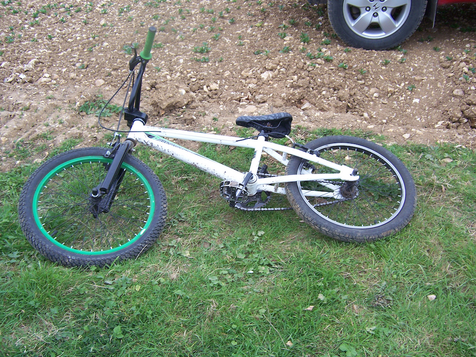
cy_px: 178
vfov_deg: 42.9
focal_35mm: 33
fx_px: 454
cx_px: 238
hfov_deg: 55.4
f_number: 3.4
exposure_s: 1/90
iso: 80
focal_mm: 5.5
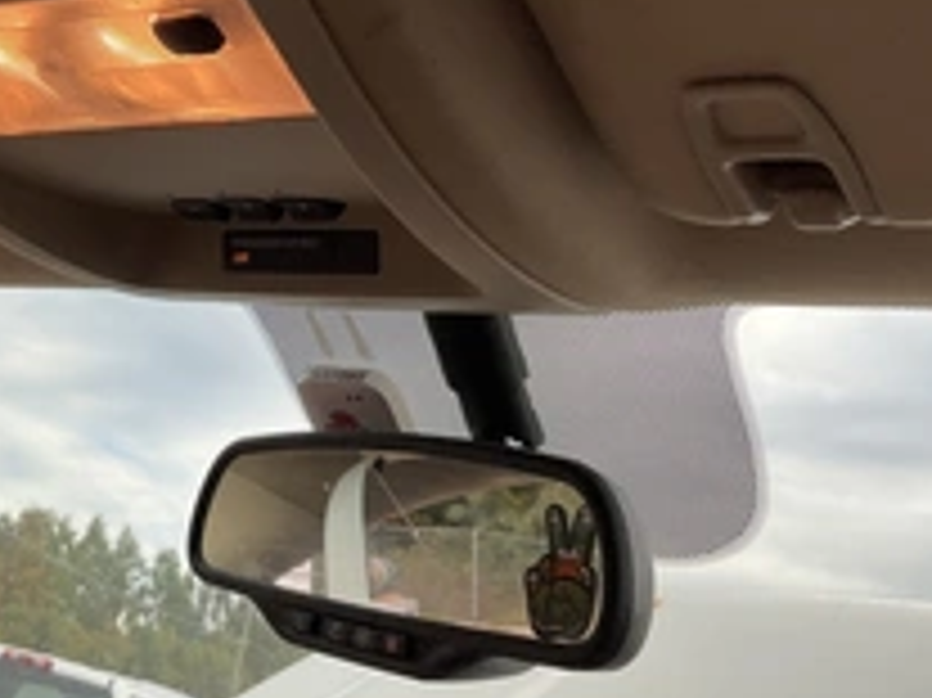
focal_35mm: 56
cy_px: 180
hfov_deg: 33.5
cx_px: 203
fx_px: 1507
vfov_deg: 25.8
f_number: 1.8
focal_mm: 3
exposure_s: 1/358
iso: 25
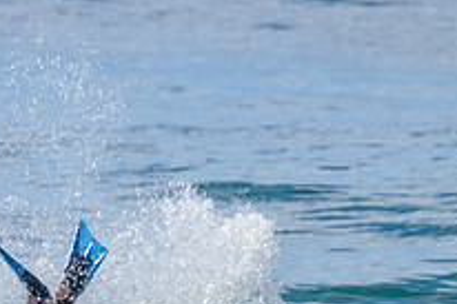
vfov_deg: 0.6
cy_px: 303
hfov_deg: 0.9
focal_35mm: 2253
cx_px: 16
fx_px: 28577
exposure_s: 1/2000
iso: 800
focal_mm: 800
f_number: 11
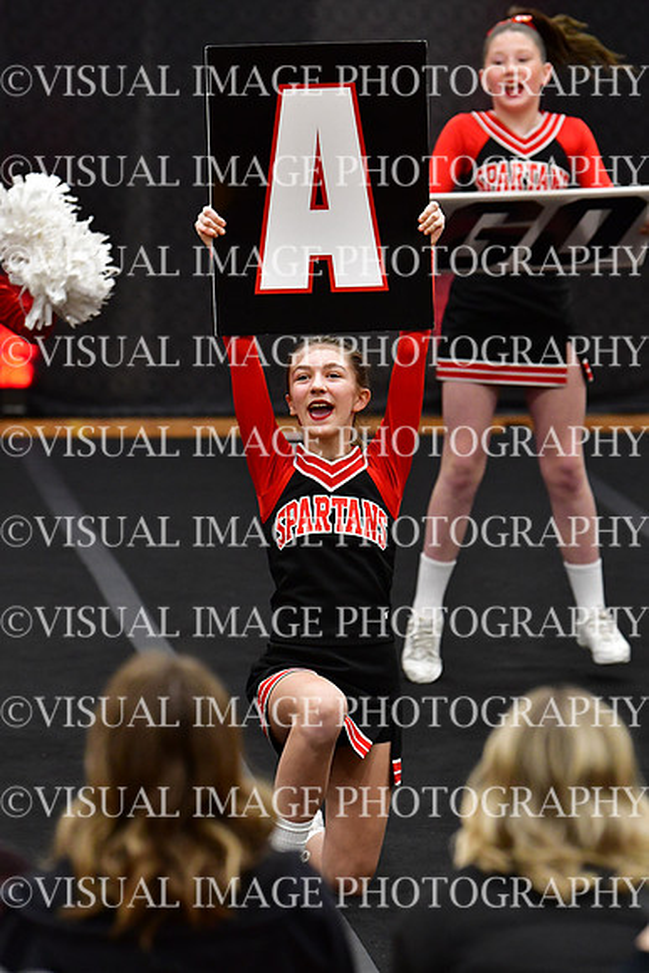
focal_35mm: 240
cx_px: 324
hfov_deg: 5.7
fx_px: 6486
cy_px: 486
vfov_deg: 8.6
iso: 4000
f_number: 3.5
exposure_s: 1/500
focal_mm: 160
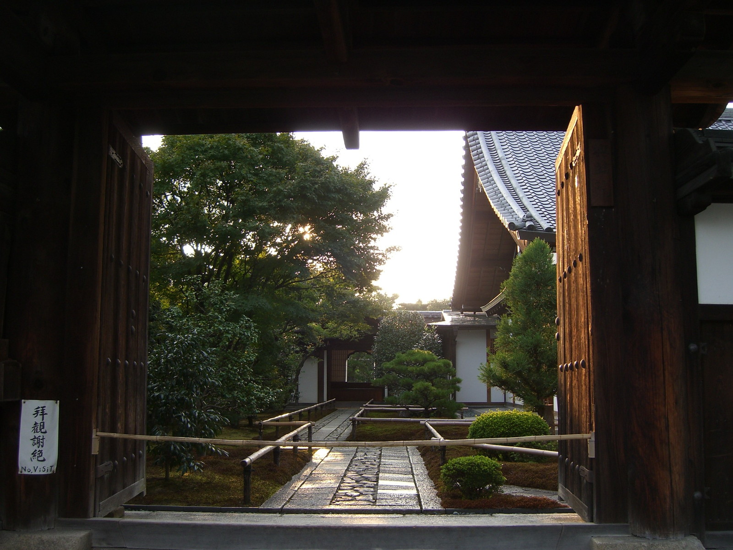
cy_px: 275
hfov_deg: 49.0
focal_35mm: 38
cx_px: 366
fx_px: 805
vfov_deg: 37.7
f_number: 2.8
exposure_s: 1/125
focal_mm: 7.9
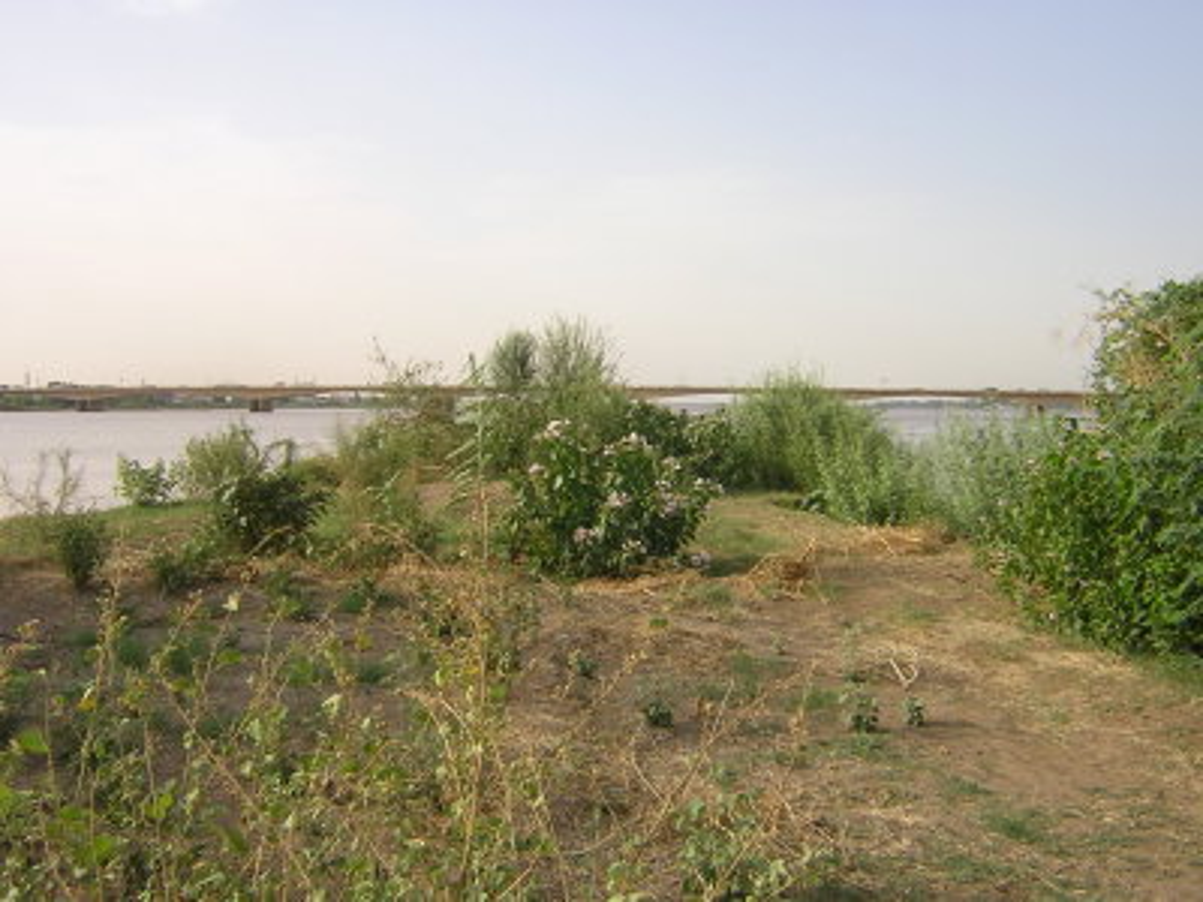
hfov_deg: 51.4
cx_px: 602
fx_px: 1251
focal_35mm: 36
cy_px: 451
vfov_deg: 39.7
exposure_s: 1/177
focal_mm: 4.7
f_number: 5.2
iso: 100
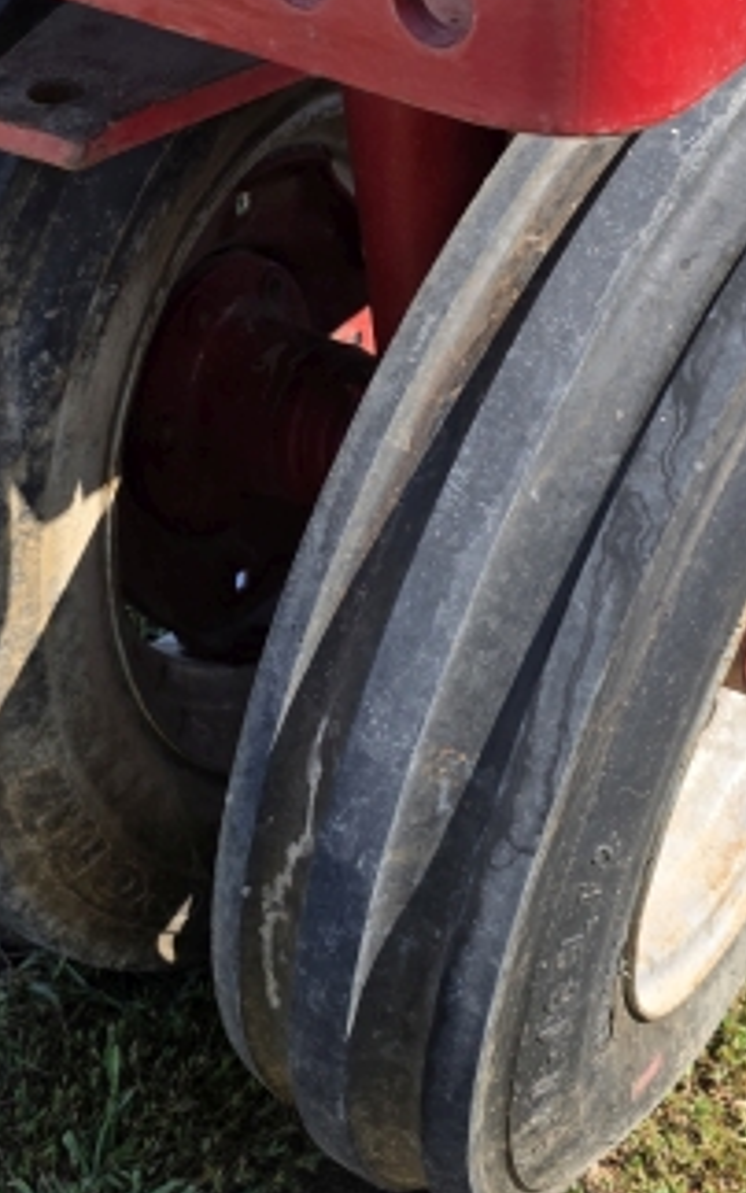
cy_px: 288
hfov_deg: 22.3
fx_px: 1886
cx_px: 303
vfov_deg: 34.3
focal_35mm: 58
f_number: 1.7
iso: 80
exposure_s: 1/2937
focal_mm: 6.3
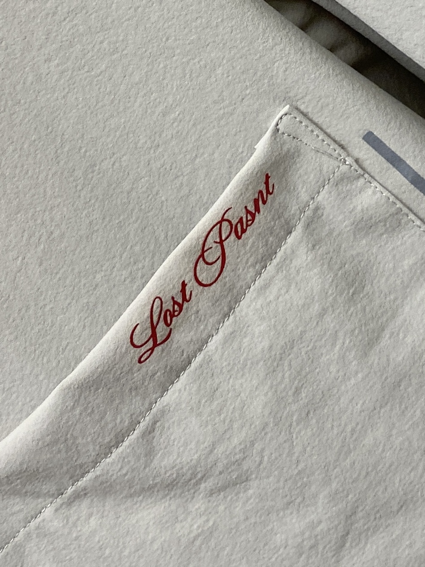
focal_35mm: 26
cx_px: 212
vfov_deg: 67.3
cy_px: 284
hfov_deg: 53.1
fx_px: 426
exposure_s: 1/121
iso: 80
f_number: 1.8
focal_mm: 4.25
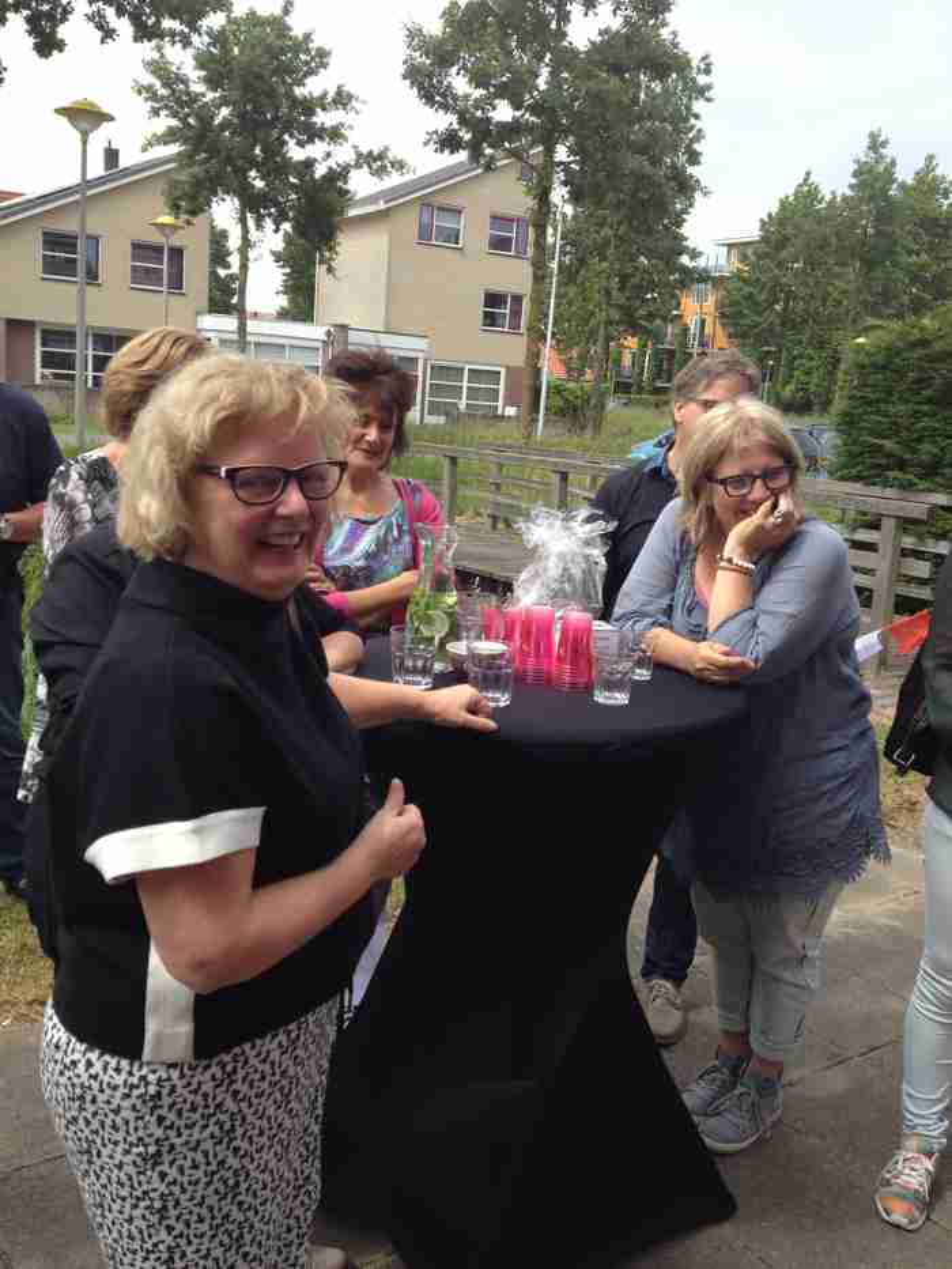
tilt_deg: -13.1
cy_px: 634
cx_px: 476
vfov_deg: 52.6
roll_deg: -3.7
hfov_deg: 40.7
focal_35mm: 35
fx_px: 1283
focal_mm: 4.28
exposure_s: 1/920
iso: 50
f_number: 2.4
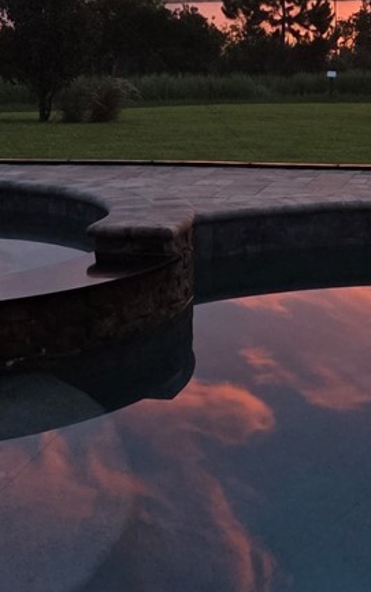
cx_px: 363
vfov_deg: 22.7
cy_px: 116
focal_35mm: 90
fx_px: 1455
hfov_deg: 14.3
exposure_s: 1/120
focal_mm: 6.3
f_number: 1.7
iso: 400
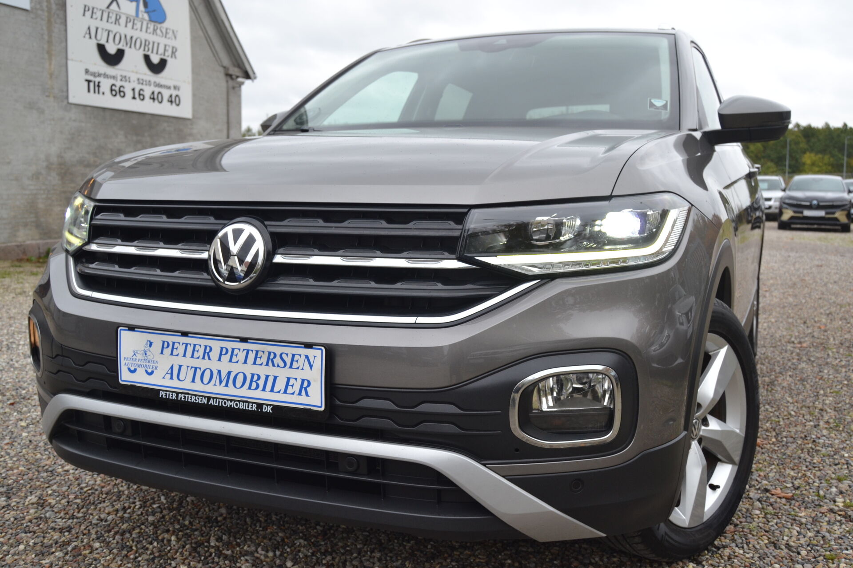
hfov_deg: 55.1
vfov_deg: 38.4
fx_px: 817
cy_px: 284
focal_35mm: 34
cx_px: 426
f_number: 5.6
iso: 200
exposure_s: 1/125
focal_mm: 23
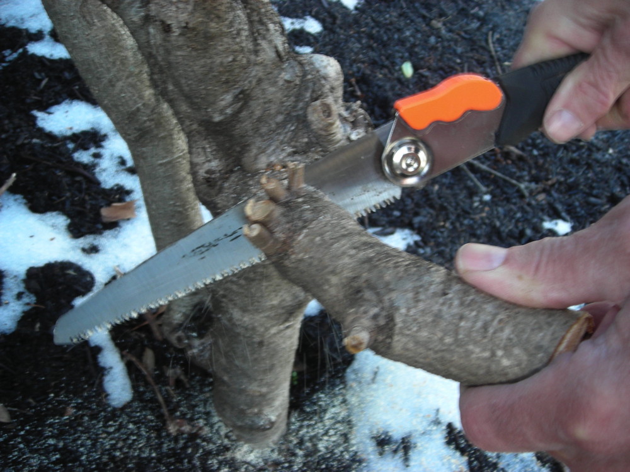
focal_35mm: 38
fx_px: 692
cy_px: 236
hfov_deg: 49.0
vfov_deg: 37.7
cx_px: 315
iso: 84
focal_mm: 6.3
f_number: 3.2
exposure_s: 1/30
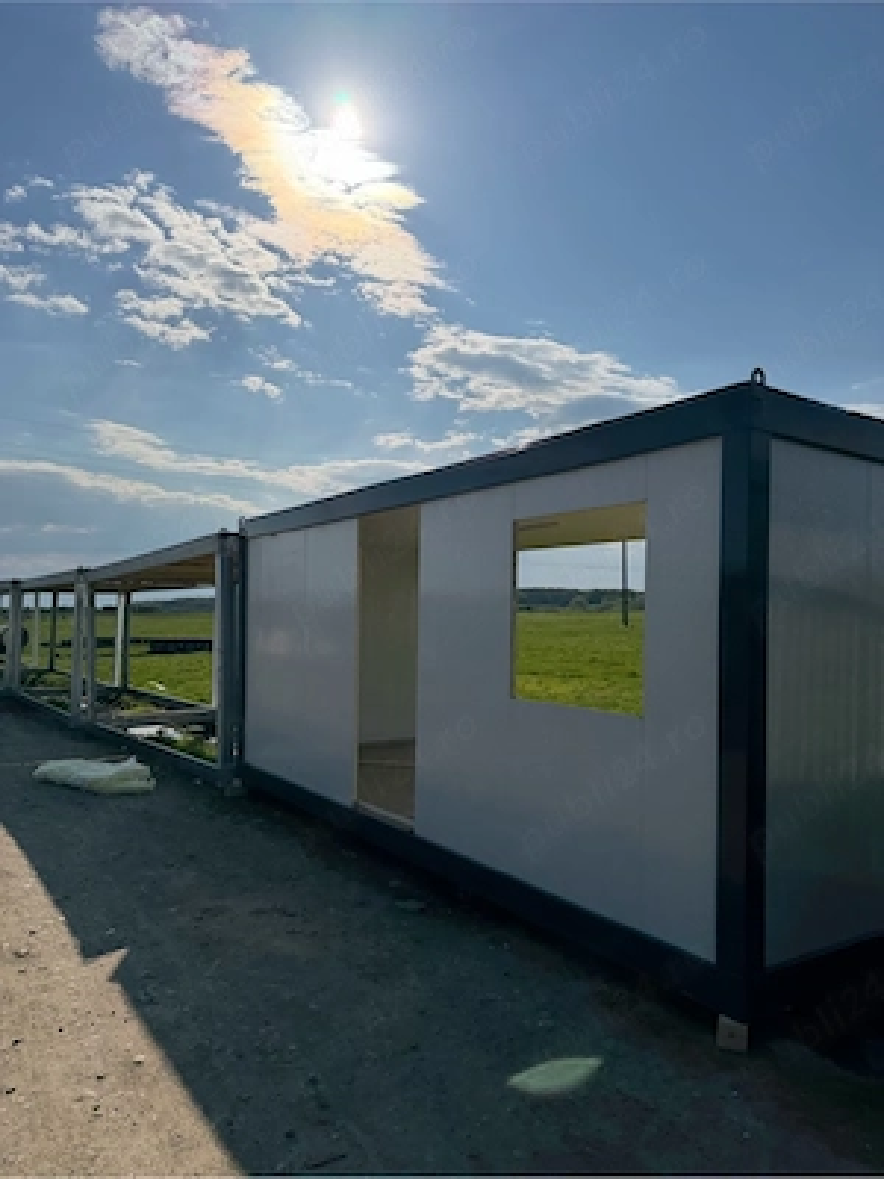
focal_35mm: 24
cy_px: 590
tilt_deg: +4.3
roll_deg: -2.5
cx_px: 442
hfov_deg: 56.8
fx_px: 817
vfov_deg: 71.6
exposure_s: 1/22727
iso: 80
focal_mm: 6.76
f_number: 1.78
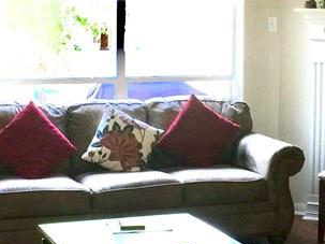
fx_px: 920
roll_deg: -2.0
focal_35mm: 98
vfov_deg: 15.0
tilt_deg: -3.4
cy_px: 69
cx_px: 205
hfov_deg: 20.0
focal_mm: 4.15
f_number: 2.2
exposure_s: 1/15
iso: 50
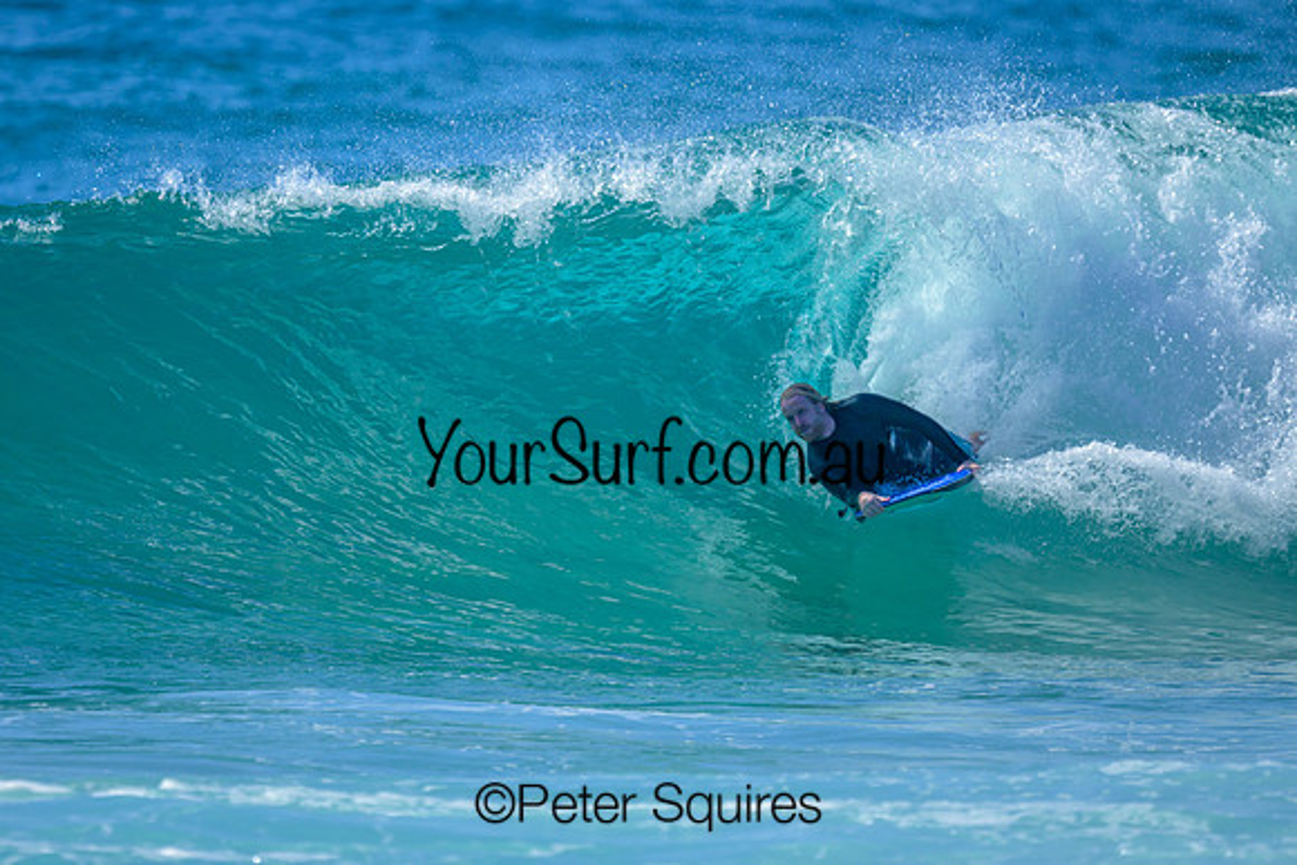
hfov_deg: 1.9
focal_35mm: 1100
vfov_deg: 1.3
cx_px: 584
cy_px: 372
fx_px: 39634
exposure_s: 1/2500
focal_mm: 800
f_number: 6.3
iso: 400
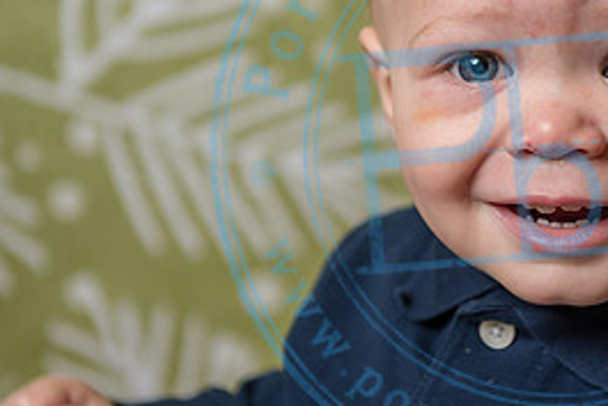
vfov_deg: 9.0
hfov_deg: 13.3
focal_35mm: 153
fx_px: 2585
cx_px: 541
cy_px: 150
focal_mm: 70
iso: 200
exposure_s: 1/200
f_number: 4
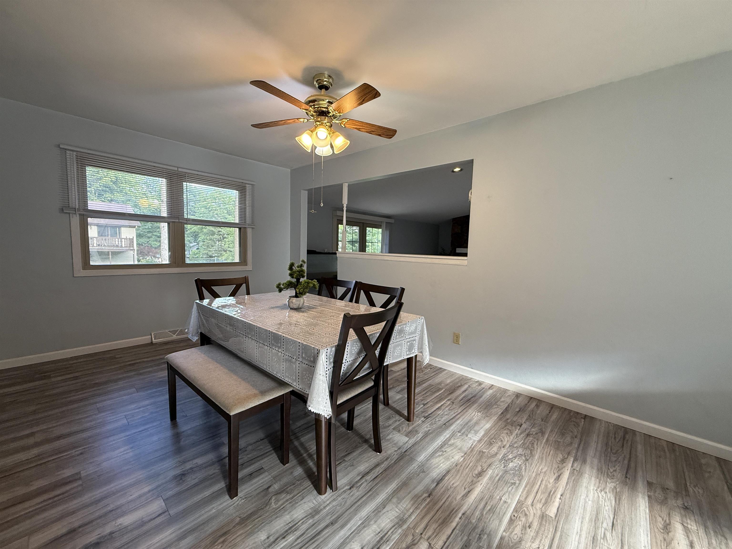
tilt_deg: -5.1
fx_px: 296
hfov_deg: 102.1
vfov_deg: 85.7
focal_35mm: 14
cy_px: 274
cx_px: 366
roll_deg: -1.8
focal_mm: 2.22
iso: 250
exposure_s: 1/120
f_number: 2.2
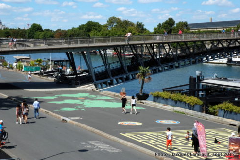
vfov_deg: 18.7
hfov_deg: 27.7
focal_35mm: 73
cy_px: 80
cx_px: 119
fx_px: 486
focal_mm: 48
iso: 100
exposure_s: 1/100
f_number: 16
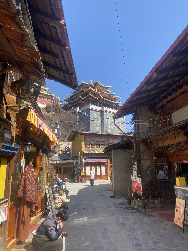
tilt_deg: +16.5
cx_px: 94
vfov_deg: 67.3
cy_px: 126
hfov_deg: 53.1
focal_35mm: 26
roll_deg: +1.5
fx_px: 188
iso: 32
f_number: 1.8
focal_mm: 4.25
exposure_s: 1/1316
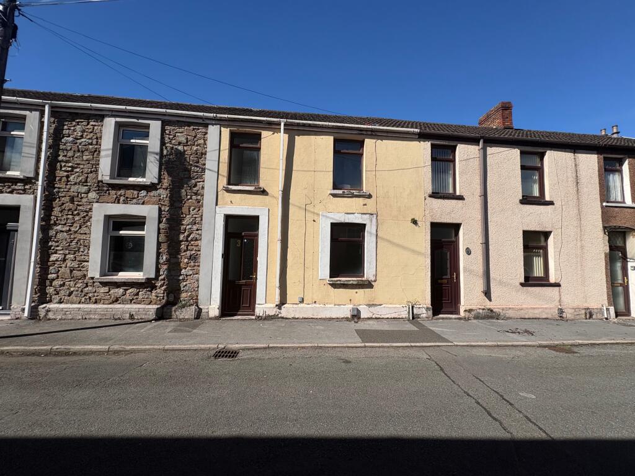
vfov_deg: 85.7
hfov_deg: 102.1
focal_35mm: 14
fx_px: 257
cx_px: 318
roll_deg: -0.5
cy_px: 238
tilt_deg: +4.8
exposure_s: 1/2874
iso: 50
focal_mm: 2.22
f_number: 2.2
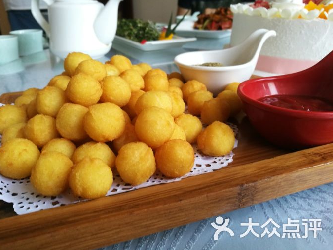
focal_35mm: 28
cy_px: 124
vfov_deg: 49.7
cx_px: 162
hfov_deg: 63.4
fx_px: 269
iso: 160
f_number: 2.2
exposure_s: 1/50
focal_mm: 4.5
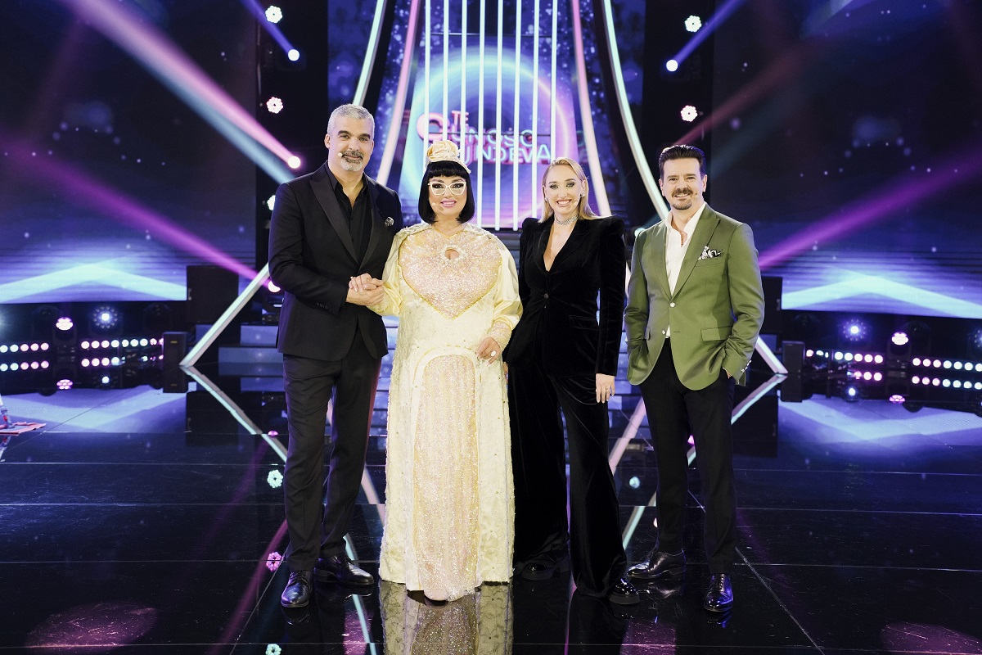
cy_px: 328
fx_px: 1200
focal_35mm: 44
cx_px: 491
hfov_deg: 44.5
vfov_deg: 30.5
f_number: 2.8
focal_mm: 44
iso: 1250
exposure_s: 1/320
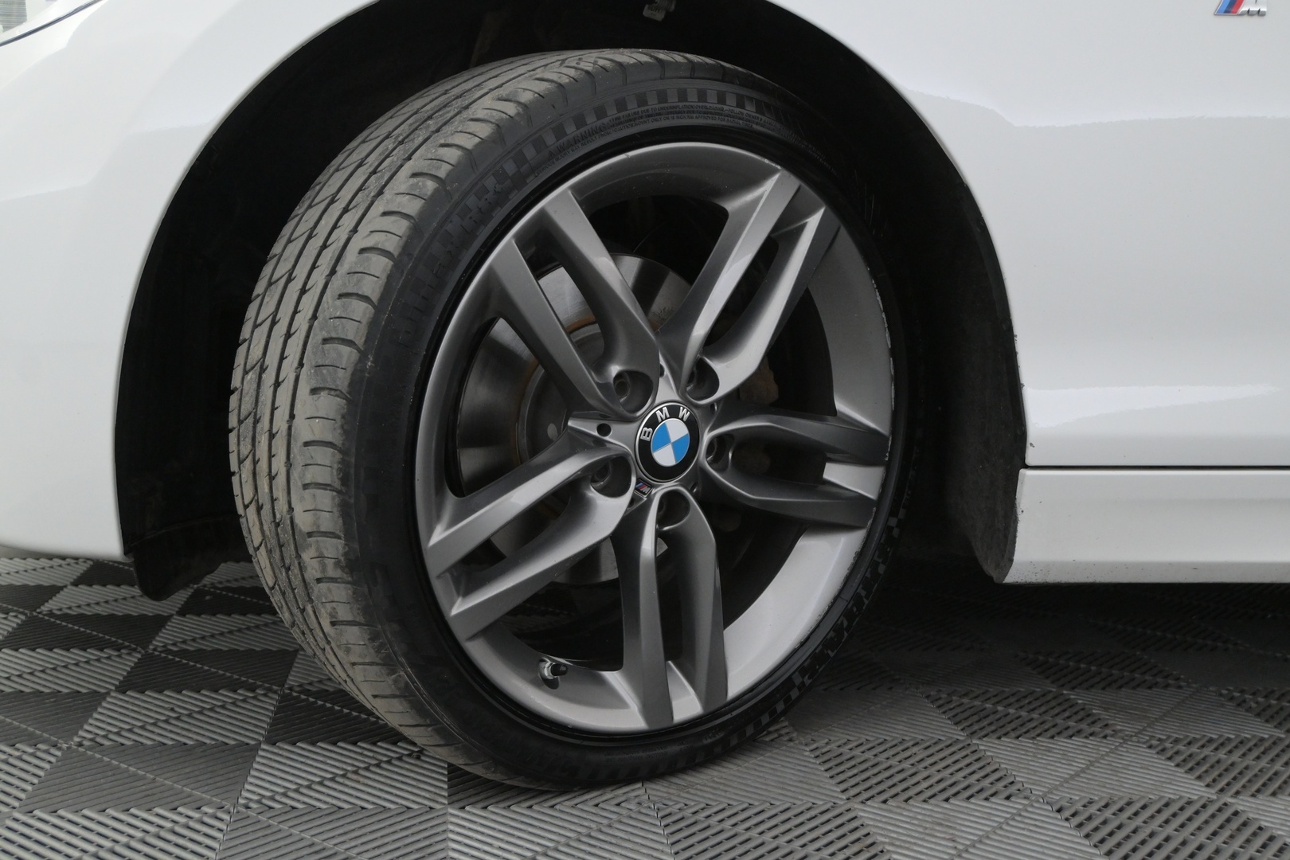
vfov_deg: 34.2
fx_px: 1397
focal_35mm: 39
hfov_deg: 49.6
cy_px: 430
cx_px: 645
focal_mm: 26
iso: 2500
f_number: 5
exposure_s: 1/100
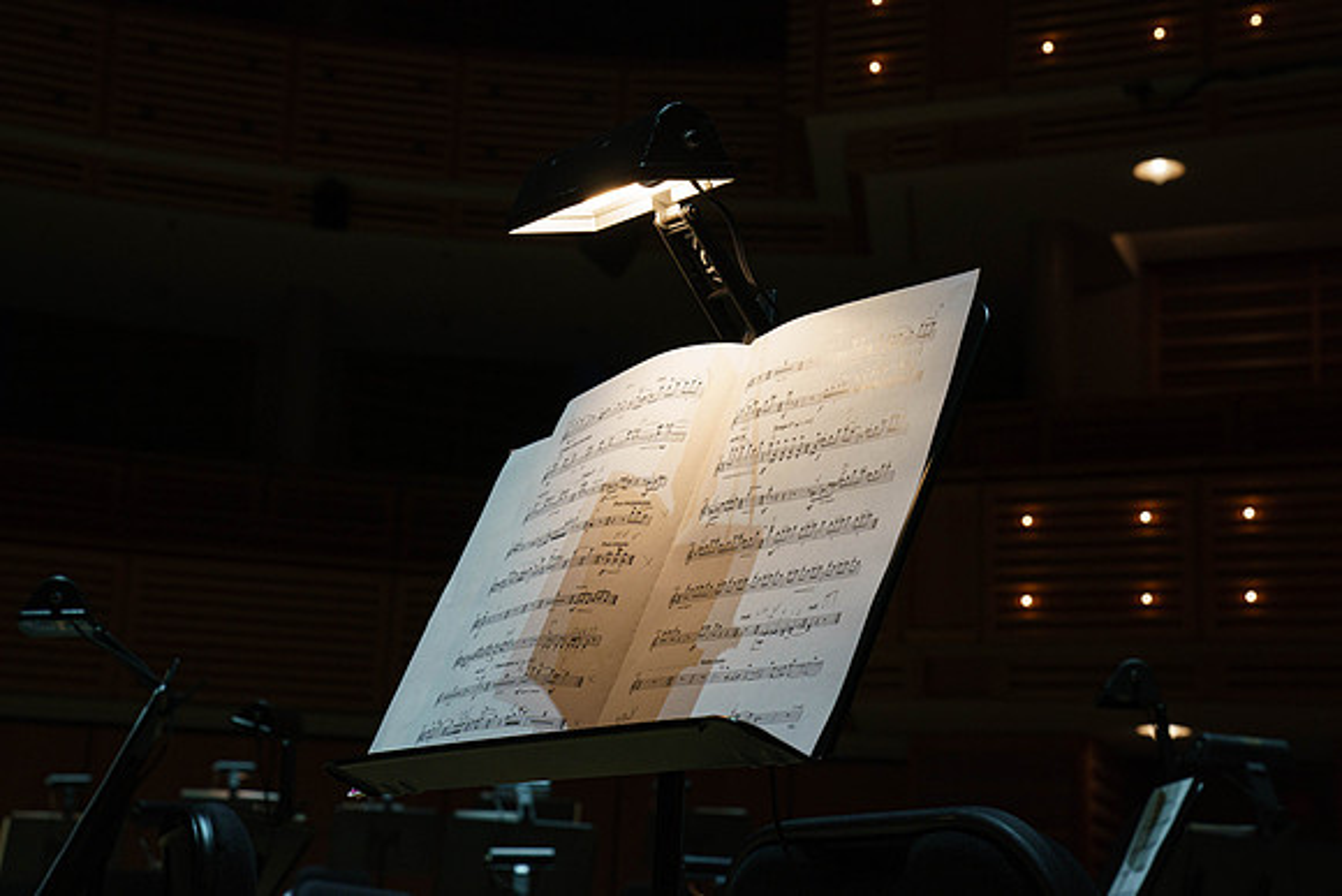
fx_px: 2424
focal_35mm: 65
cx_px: 671
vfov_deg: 20.9
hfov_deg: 31.0
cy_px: 448
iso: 2500
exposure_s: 1/200
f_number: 9
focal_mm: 65
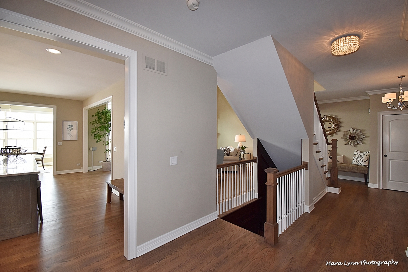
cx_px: 204
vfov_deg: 77.3
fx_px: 170
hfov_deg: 100.4
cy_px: 136
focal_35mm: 15
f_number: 5.6
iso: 720
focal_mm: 10
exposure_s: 1/125
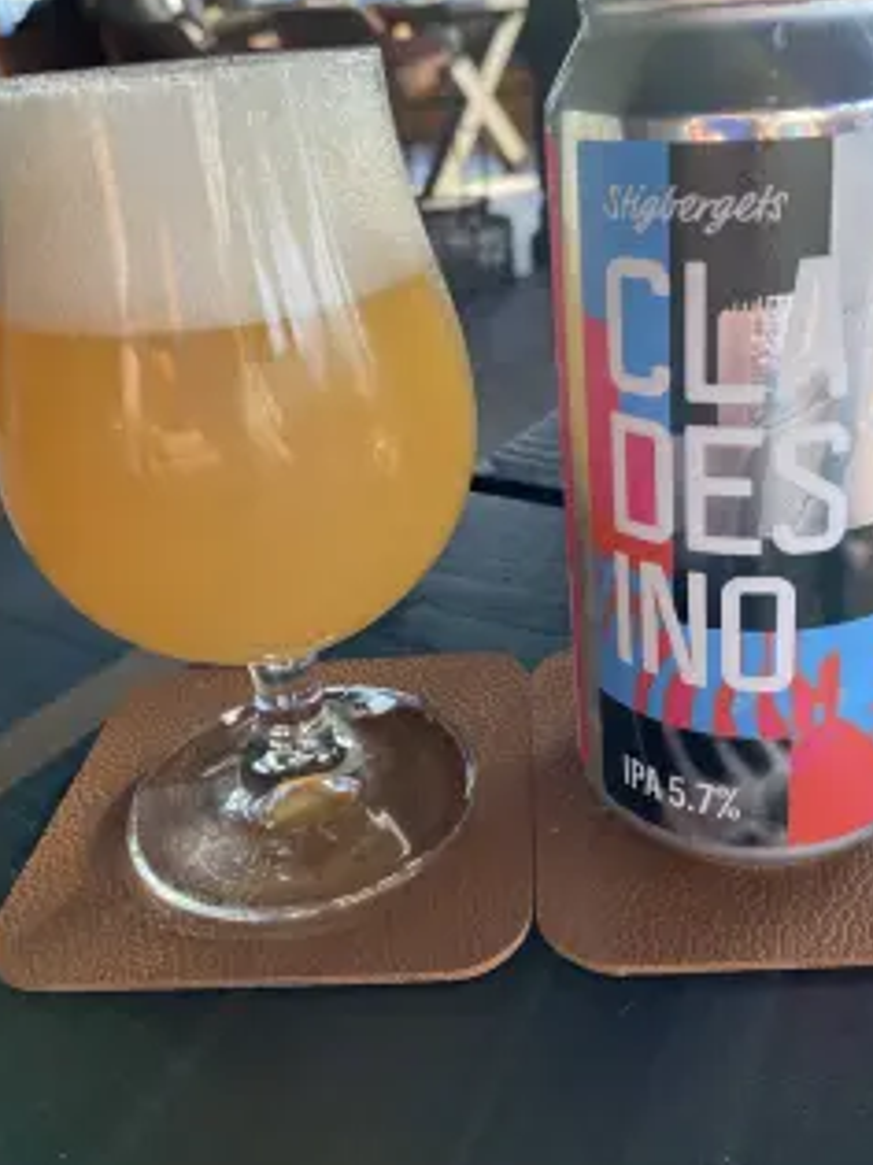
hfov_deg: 42.9
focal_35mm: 33
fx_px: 1110
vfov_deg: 55.1
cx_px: 477
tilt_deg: -21.4
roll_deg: +4.9
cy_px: 481
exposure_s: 1/122
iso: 64
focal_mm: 4.25
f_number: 1.8
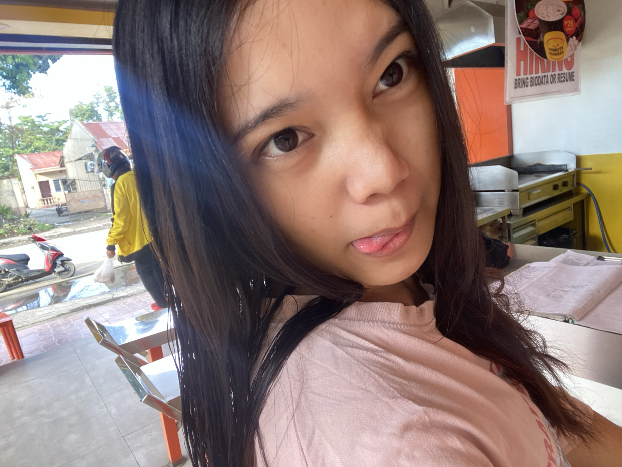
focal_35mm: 23
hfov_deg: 73.9
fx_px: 413
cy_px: 234
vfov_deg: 58.9
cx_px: 311
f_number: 2.2
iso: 125
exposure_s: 1/60
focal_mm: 2.71
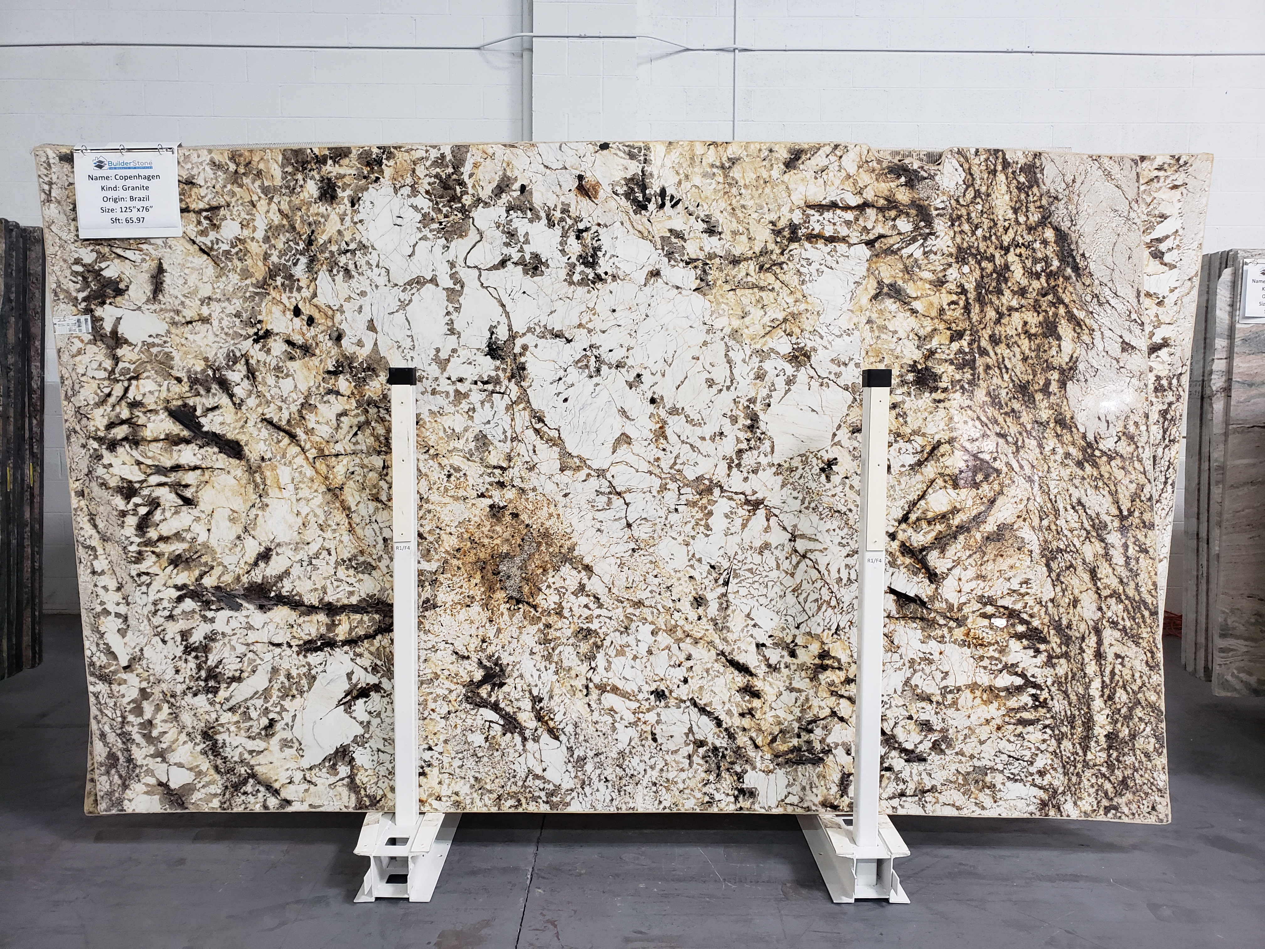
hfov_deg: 67.3
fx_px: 950
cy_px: 474
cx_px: 632
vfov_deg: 53.1
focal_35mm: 26
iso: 320
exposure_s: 1/30
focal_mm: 4.3
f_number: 2.4
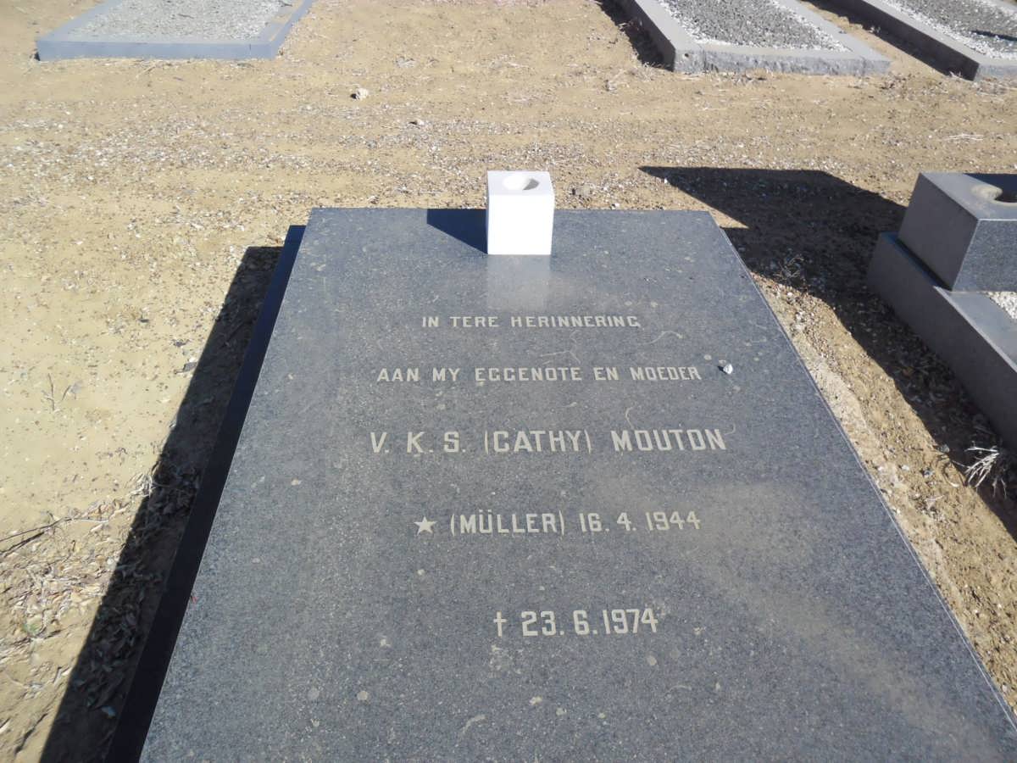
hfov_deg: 65.3
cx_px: 508
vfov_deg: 51.4
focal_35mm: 27
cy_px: 382
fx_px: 793
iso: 80
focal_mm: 4.9
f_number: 3.5
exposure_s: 1/824
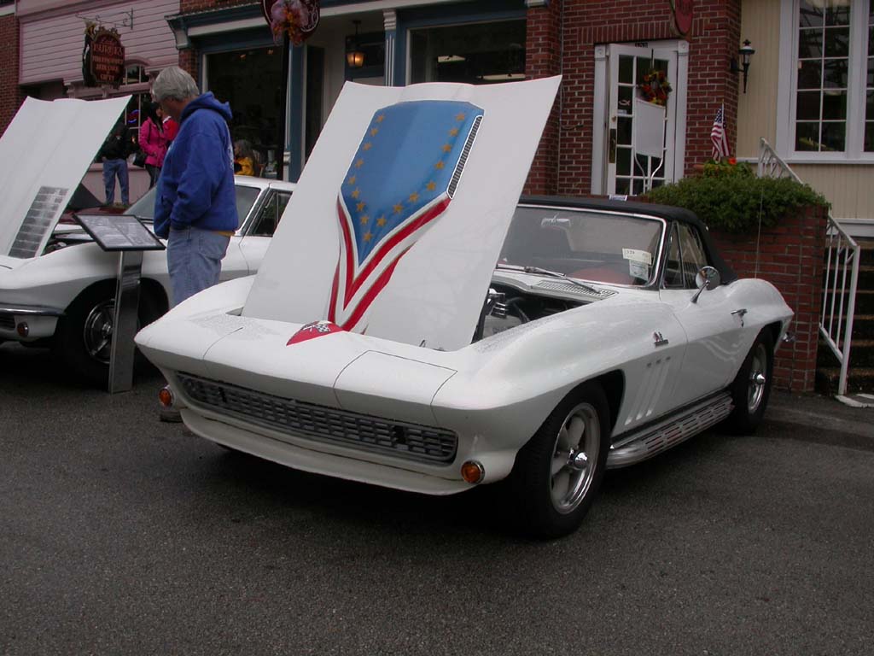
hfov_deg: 49.0
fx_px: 959
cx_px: 437
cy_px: 328
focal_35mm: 38
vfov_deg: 37.7
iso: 100
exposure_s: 1/254
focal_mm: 7.85
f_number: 6.7
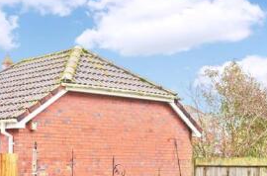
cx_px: 116
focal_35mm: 73
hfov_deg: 27.8
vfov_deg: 18.3
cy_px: 153
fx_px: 540
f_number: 13
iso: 640
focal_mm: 20
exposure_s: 1/25
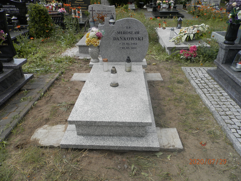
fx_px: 174
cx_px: 120
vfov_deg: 54.9
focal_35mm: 25
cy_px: 90
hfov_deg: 69.4
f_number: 3.1
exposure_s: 1/1000
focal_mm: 4.5
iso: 80
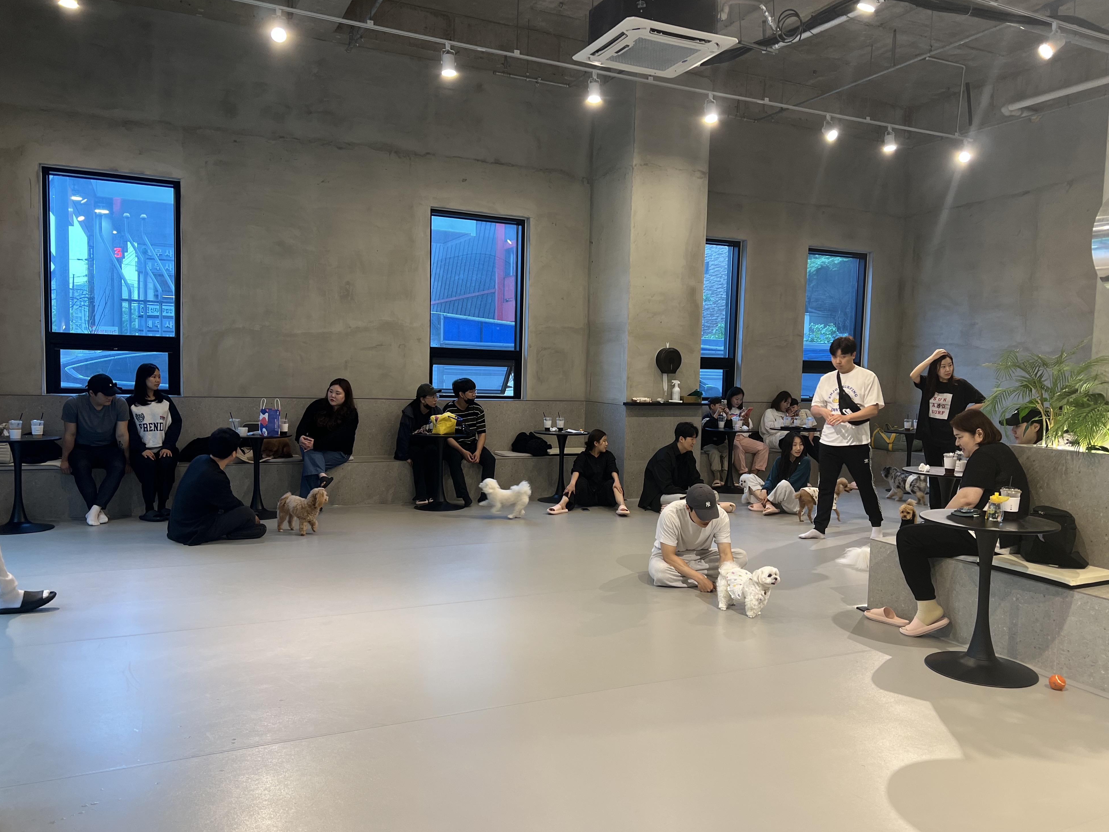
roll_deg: -2.1
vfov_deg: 51.3
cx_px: 574
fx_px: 865
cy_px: 425
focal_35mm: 27
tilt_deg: -3.6
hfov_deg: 65.3
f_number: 1.5
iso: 80
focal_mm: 5.7
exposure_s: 1/60
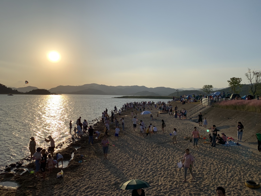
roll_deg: -1.4
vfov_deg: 53.1
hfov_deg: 67.3
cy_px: 98
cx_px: 130
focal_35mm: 26
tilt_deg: -0.6
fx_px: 196
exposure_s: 1/9524
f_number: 1.8
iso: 25
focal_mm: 4.25
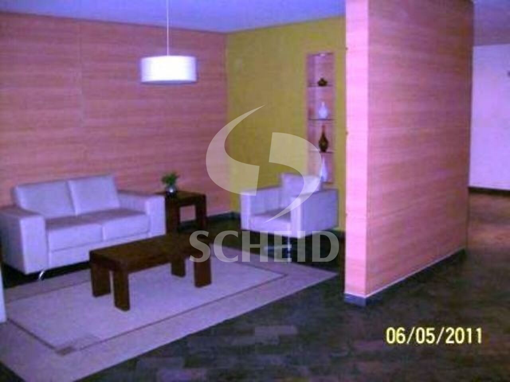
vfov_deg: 39.7
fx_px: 530
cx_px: 255
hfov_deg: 51.4
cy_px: 191
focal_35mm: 36
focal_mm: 6
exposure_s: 1/64
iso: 200
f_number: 2.7
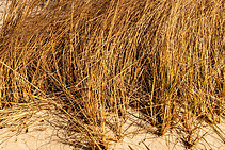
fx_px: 600
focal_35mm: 96
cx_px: -79
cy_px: 9
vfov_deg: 14.1
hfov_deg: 19.4
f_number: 11
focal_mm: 23
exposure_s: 1/450
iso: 200
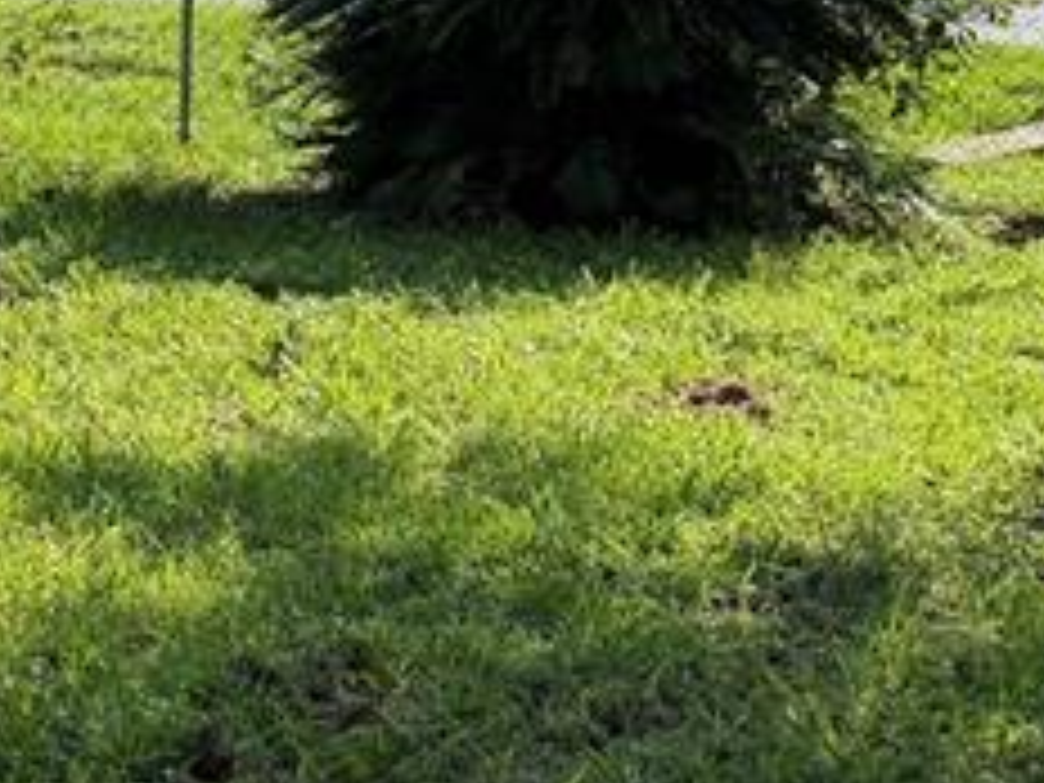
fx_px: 3197
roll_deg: +0.1
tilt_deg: -6.5
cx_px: -1048
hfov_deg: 15.0
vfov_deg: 13.9
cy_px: 180
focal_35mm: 106
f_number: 1.78
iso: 80
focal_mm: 6.76
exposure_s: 1/1553
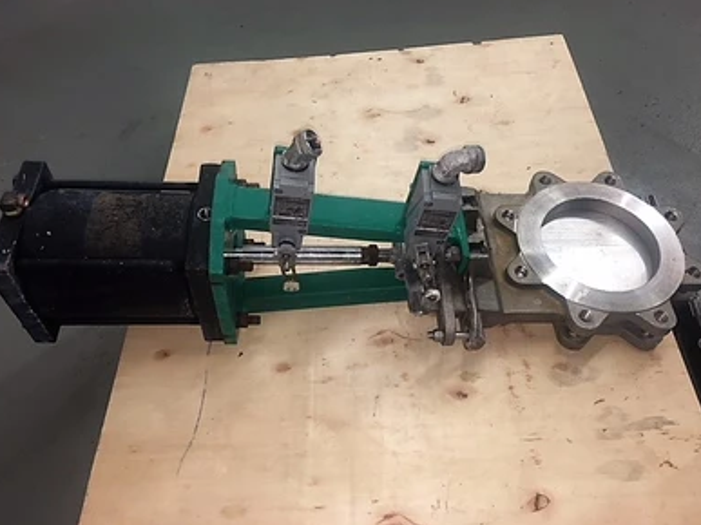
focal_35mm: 30
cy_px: 257
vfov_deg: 46.8
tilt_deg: -52.0
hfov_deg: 60.0
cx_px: 351
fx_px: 607
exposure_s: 1/30
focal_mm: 4.15
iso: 40
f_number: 2.2
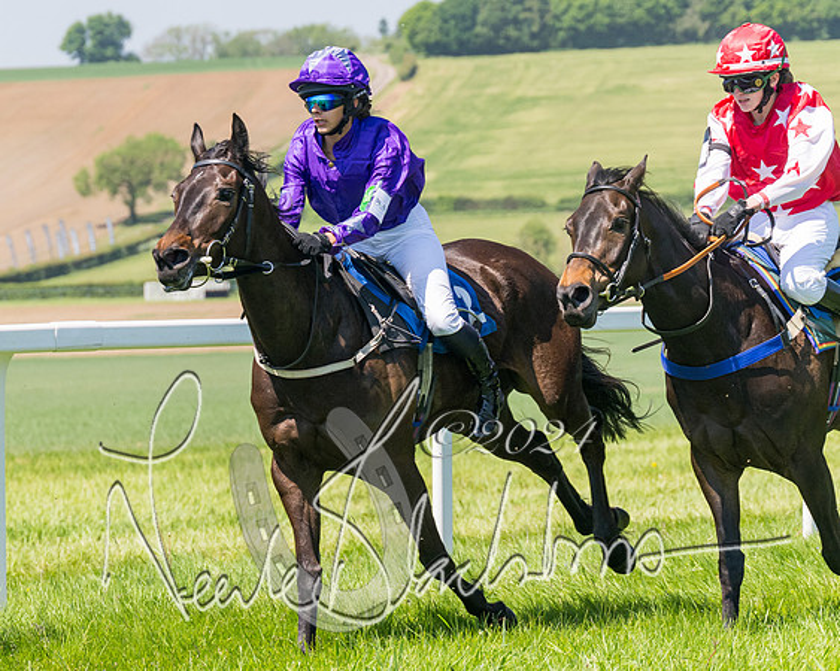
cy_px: 307
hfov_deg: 9.5
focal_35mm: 203
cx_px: 221
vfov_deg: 7.6
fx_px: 5048
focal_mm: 98
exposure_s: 1/2000
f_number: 5
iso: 400
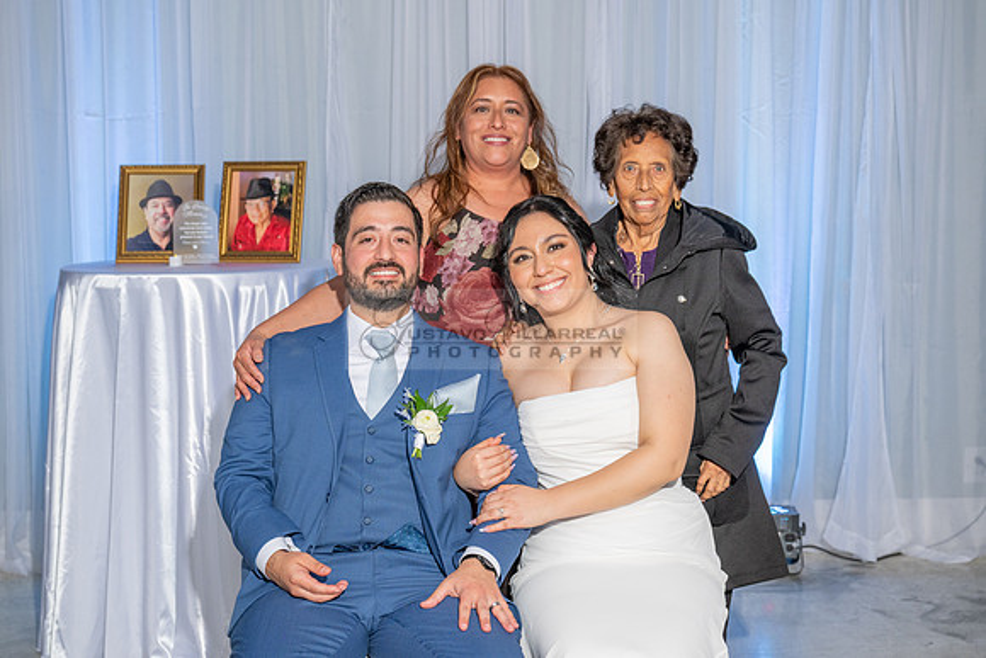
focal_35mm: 57
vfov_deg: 23.7
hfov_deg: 34.9
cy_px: 344
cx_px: 513
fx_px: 1568
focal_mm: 53
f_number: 5
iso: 640
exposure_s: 1/160
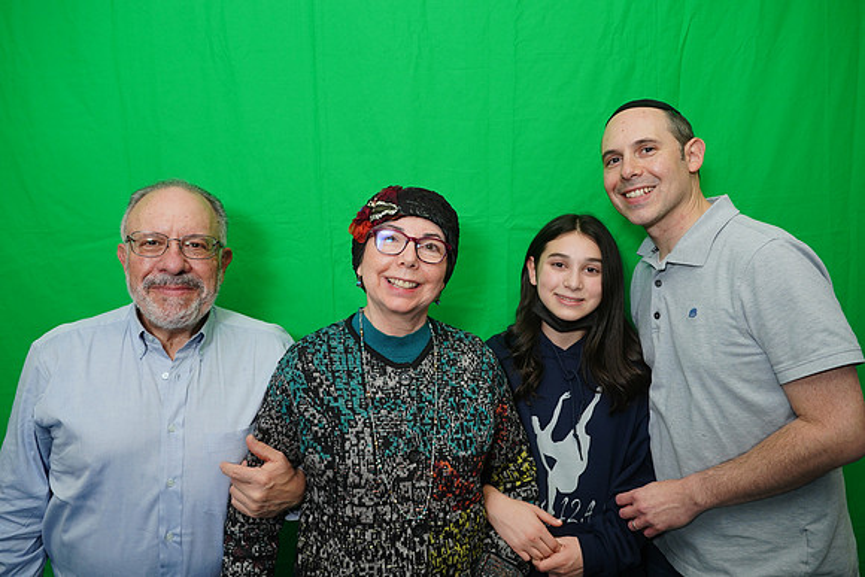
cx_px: 432
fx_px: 697
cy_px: 288
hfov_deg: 63.6
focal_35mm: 29
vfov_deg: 45.0
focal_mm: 29
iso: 400
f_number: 5.6
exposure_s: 1/125
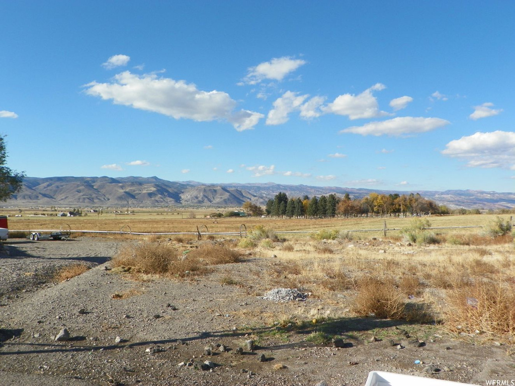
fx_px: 476
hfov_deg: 56.8
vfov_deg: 44.2
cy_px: 193
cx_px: 258
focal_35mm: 32
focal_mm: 5.7
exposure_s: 1/250
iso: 64
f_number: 5.6
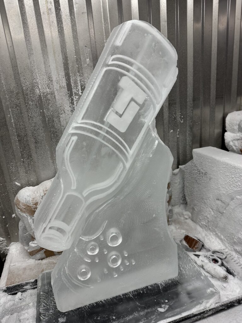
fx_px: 224
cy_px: 162
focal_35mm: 24
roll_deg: +5.9
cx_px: 121
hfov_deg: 56.8
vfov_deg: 71.6
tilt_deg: -17.1
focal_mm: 6.86
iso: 80
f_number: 1.78
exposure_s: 1/100
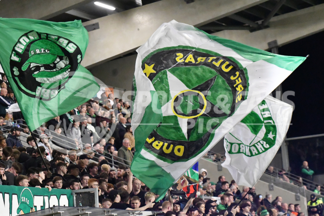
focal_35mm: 147
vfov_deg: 9.3
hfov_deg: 14.0
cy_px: 108
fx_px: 1323
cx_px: 162
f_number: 4
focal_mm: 98
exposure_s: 1/1000
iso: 18000
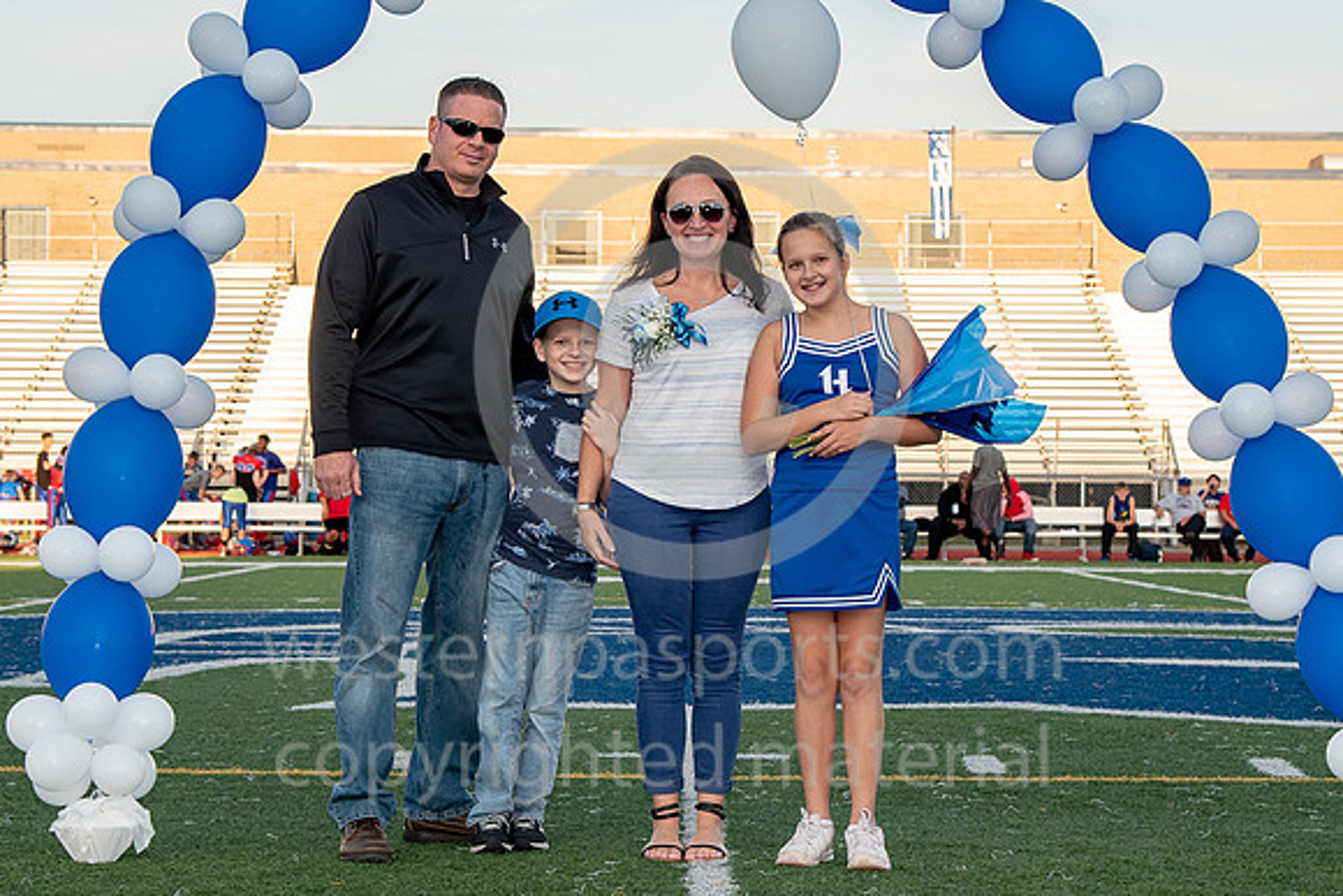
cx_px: 685
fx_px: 3907
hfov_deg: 19.5
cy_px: 359
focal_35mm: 105
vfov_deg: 13.1
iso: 100
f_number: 6.3
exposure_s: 1/125
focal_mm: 58
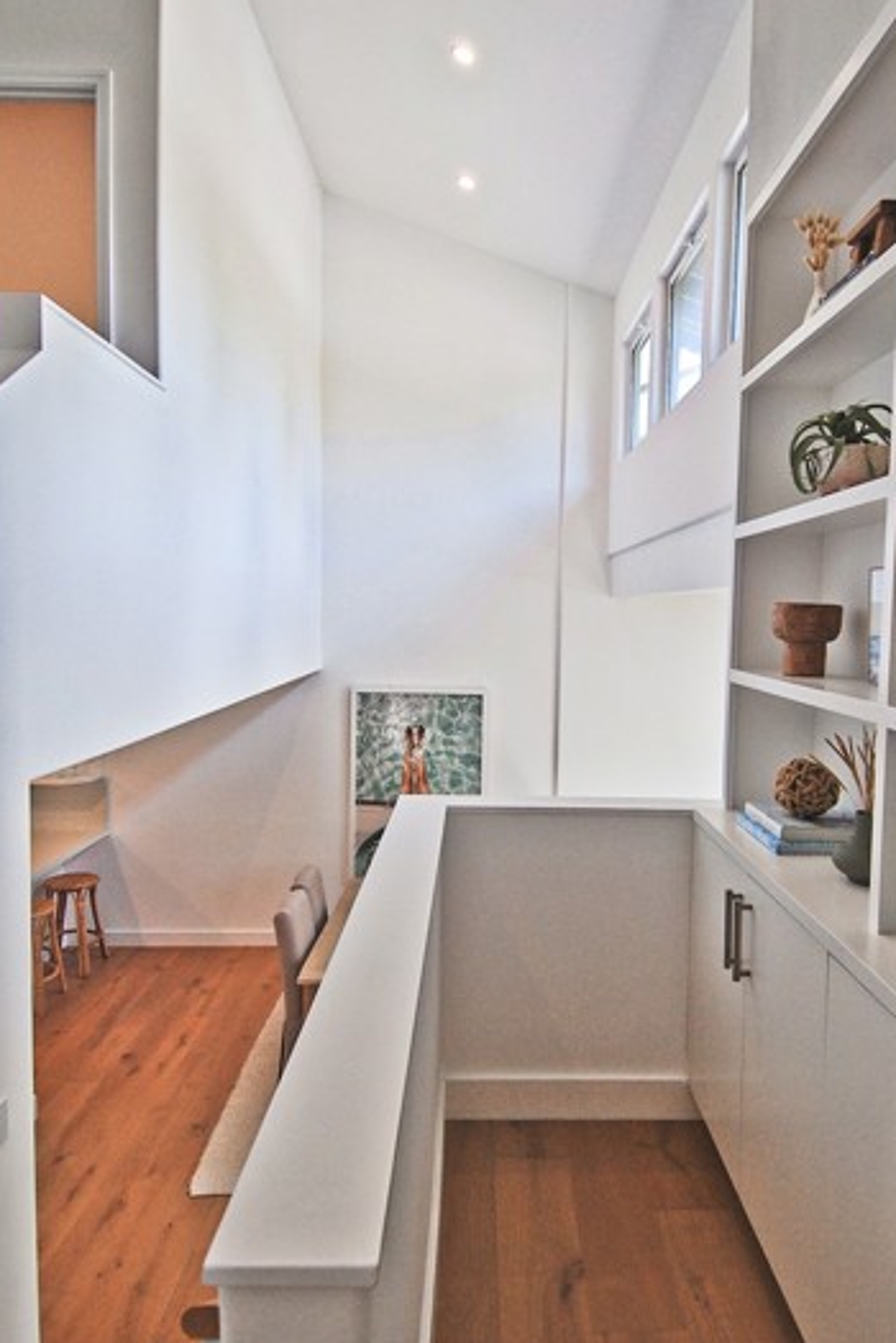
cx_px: 522
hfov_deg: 57.0
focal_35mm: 22
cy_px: 669
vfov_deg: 78.5
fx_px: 820
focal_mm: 12
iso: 360
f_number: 4
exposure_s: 1/125
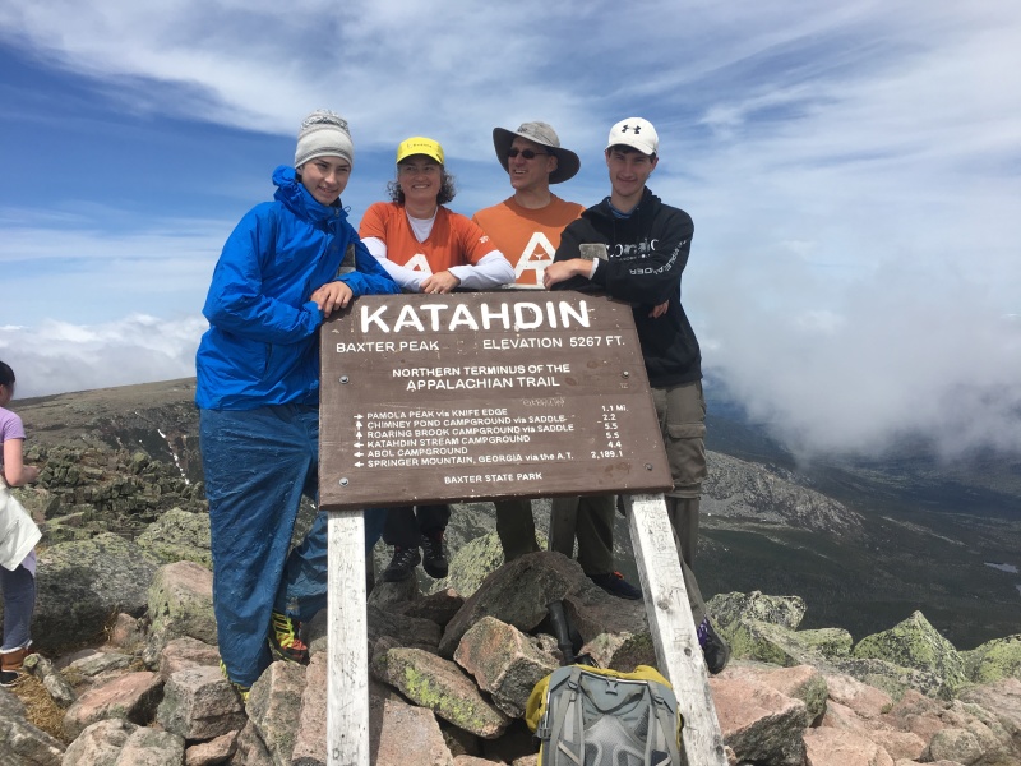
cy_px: 383
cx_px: 510
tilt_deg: -3.8
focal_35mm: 29
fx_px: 855
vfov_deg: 48.2
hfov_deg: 61.7
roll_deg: +1.3
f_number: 2.2
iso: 25
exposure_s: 1/2564
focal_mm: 4.15
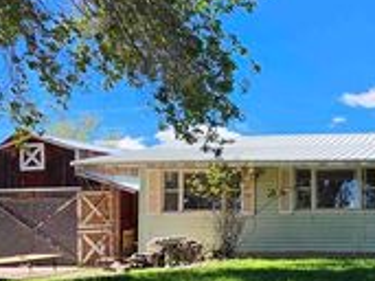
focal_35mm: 38
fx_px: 411
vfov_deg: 36.9
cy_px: 205
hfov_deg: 39.1
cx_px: 423
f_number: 1.9
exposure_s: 1/1636
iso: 32
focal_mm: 2.2
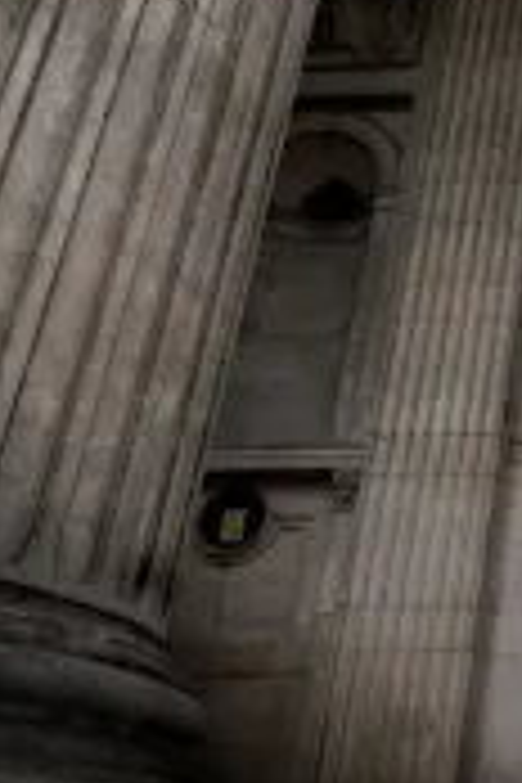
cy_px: 436
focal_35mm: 52
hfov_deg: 20.2
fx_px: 1131
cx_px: 886
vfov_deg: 38.1
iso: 500
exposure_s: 1/640
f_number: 2.8
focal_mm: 17
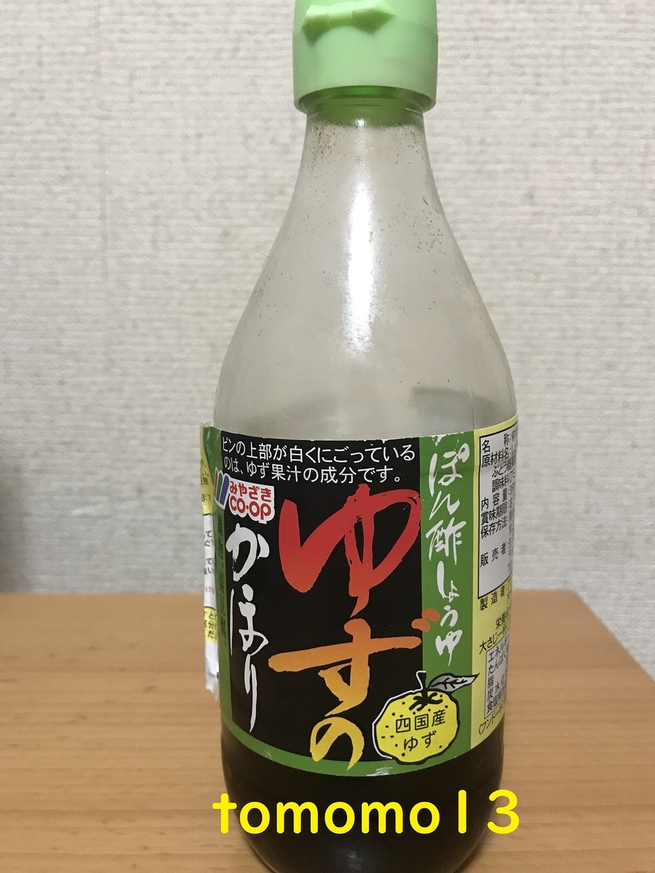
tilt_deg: -9.0
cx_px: 328
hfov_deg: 49.7
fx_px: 706
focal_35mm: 28
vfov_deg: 63.4
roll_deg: -0.6
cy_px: 436
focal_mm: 3.99
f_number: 1.8
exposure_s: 1/14
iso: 100
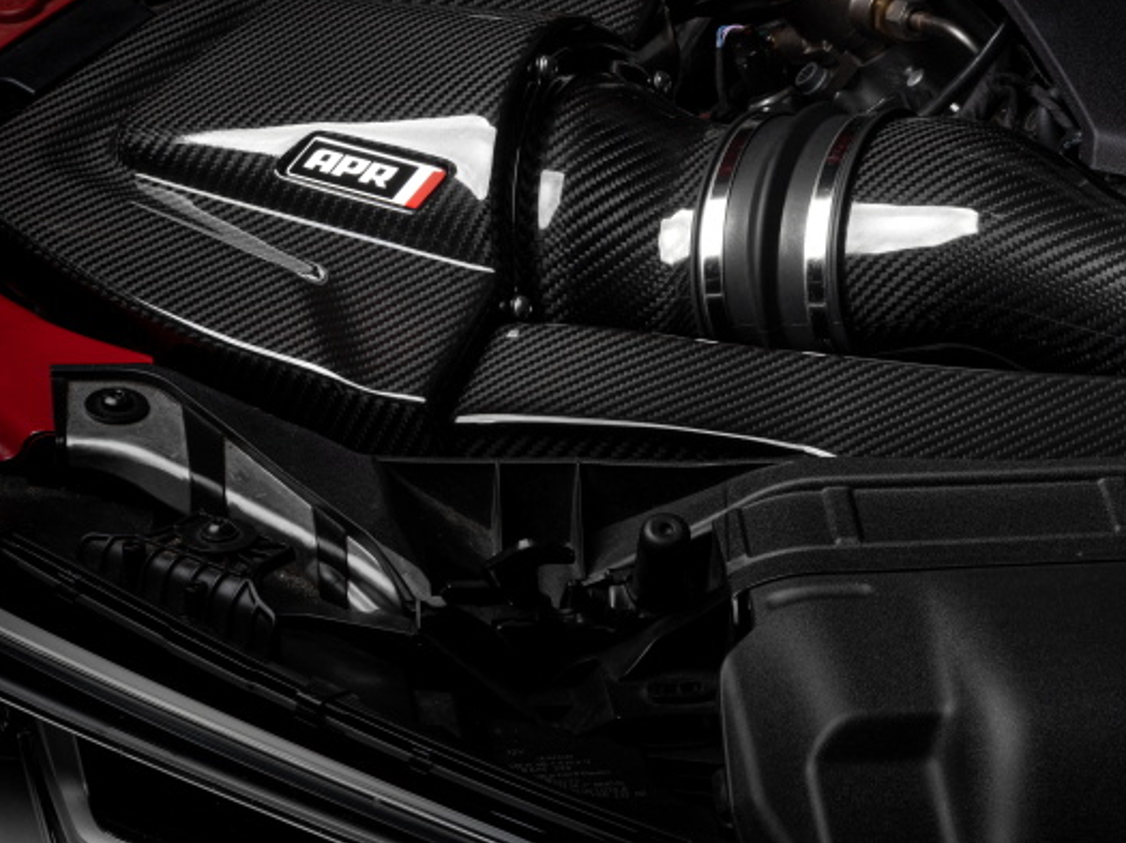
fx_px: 5006
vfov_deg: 9.6
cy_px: 354
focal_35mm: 154
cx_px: 779
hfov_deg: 12.8
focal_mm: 105
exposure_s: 1/125
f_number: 22
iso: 320
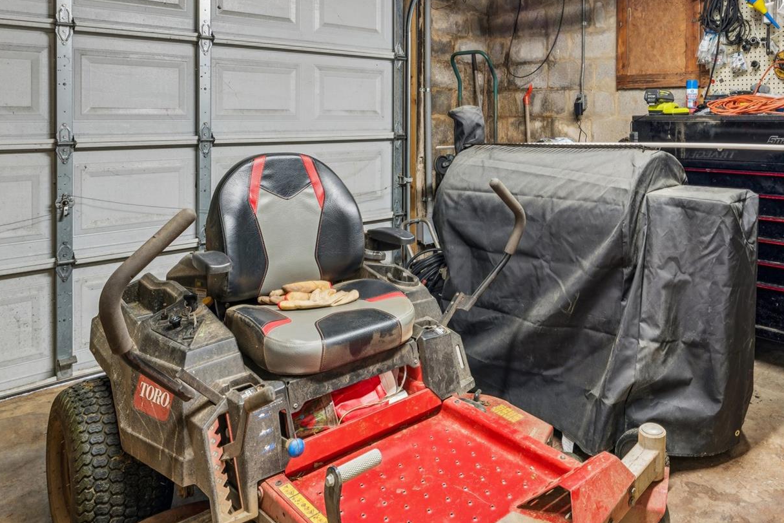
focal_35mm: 28
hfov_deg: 63.8
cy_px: 117
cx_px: 544
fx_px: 603
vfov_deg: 44.9
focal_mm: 16.4
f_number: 10
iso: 100
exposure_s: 25
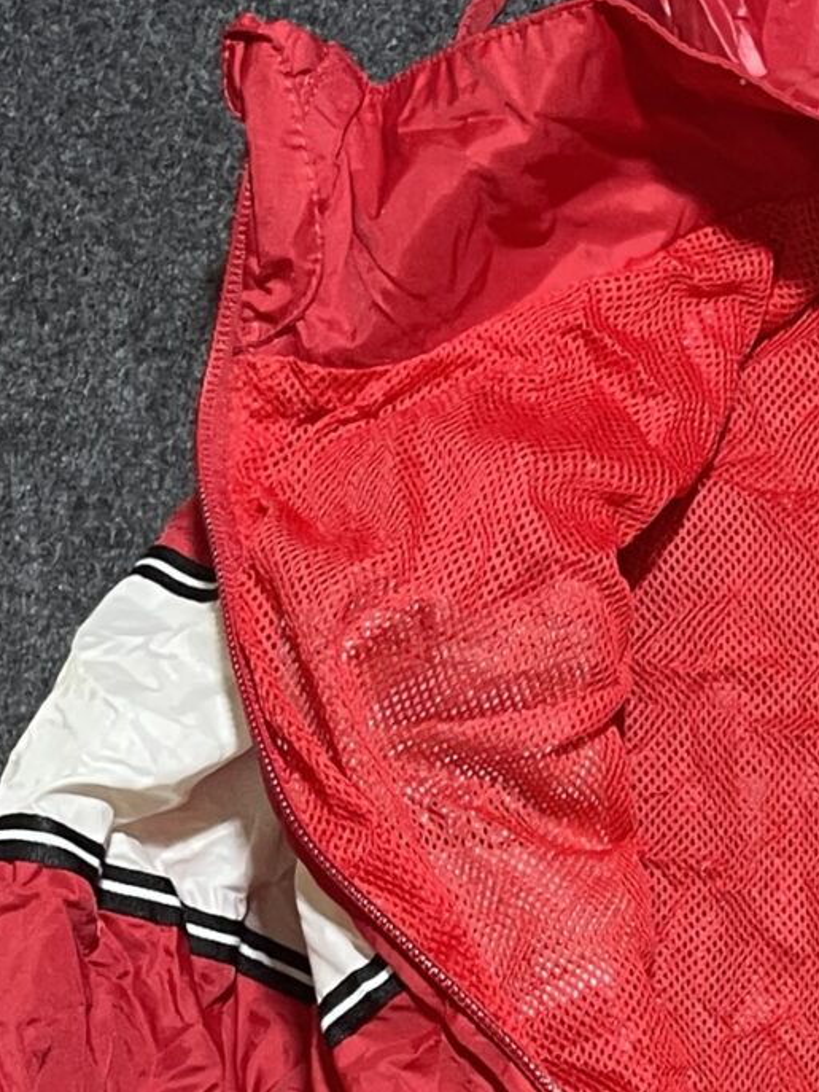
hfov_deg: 13.9
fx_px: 3058
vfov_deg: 18.4
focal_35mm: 97
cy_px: 1525
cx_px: 1363
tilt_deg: -55.0
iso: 160
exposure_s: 1/50
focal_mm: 4.2
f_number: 1.6
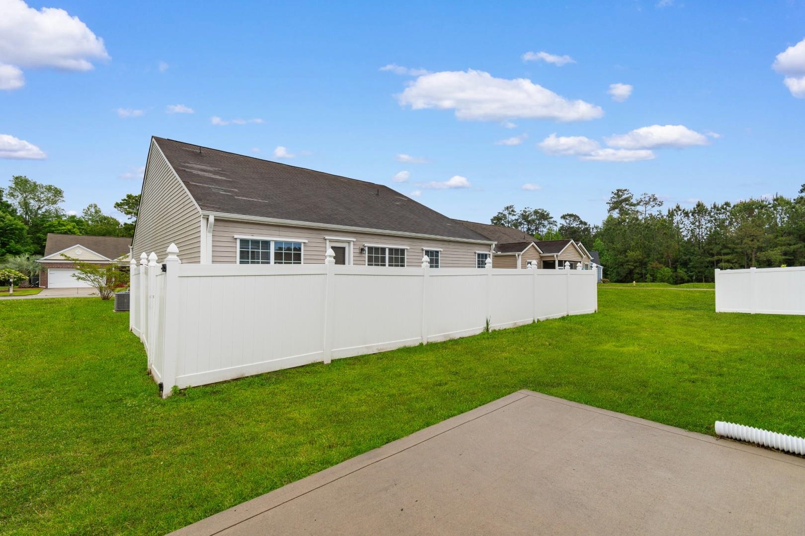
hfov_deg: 100.4
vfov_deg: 77.3
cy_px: 268
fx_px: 335
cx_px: 402
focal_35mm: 15
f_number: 8
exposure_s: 1/250
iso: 100
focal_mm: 10
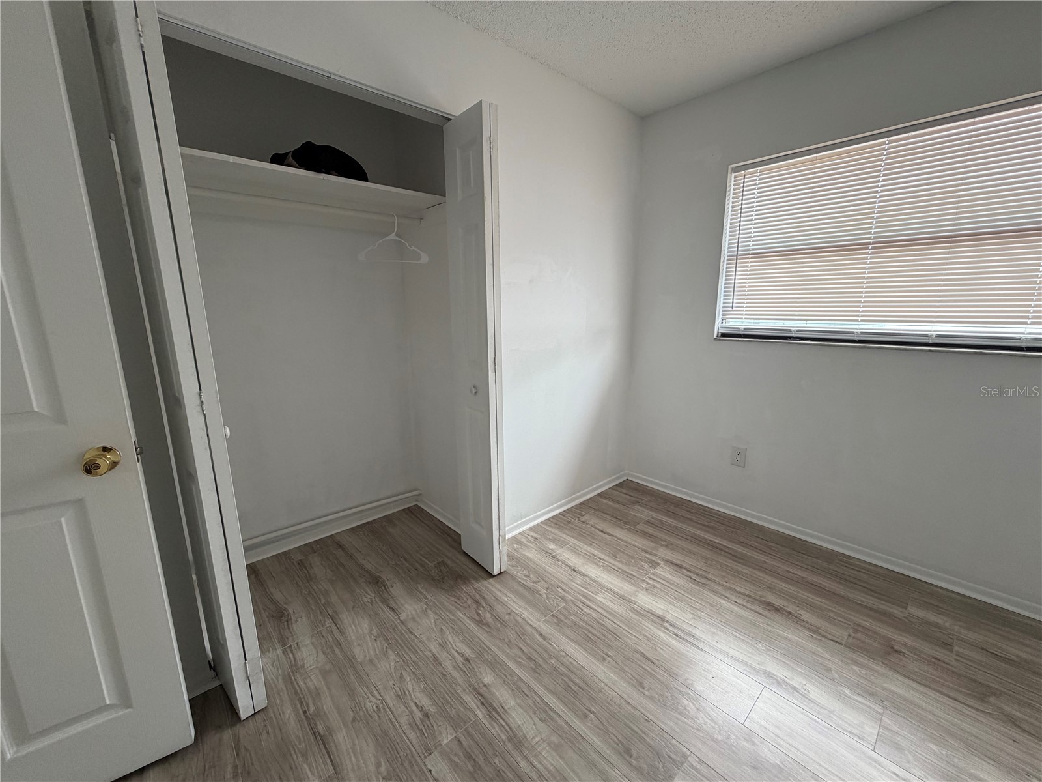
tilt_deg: -10.9
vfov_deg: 85.7
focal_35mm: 14
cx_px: 521
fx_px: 421
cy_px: 391
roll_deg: +1.7
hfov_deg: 102.1
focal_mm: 2.22
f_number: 2.2
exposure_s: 1/121
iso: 160
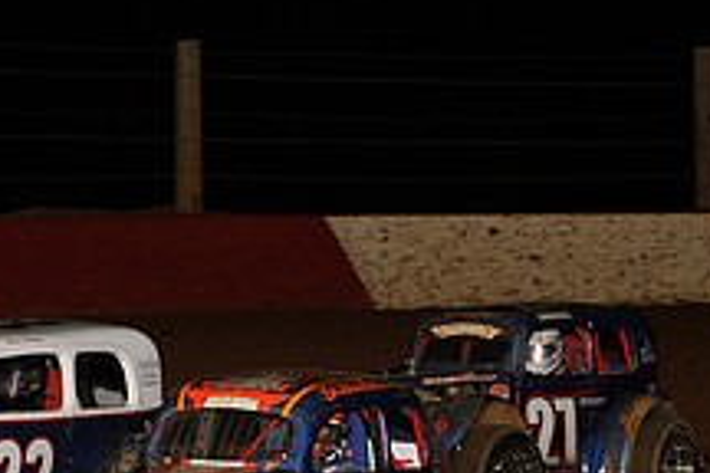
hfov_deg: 9.6
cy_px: 401
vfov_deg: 6.4
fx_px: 4240
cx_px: 237
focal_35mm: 215
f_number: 7.1
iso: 500
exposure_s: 1/250
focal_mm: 80
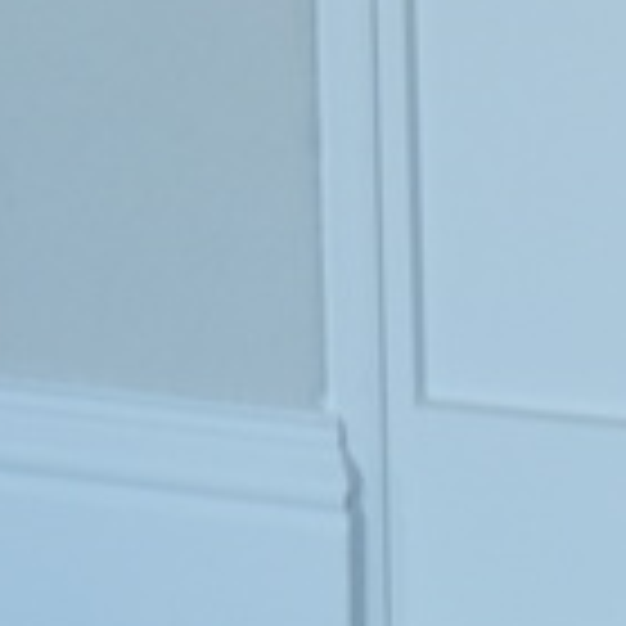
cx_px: 2283
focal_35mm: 317
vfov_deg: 4.9
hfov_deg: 5.1
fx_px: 6486
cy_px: -2108
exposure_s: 1/160
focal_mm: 32
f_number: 4
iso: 500
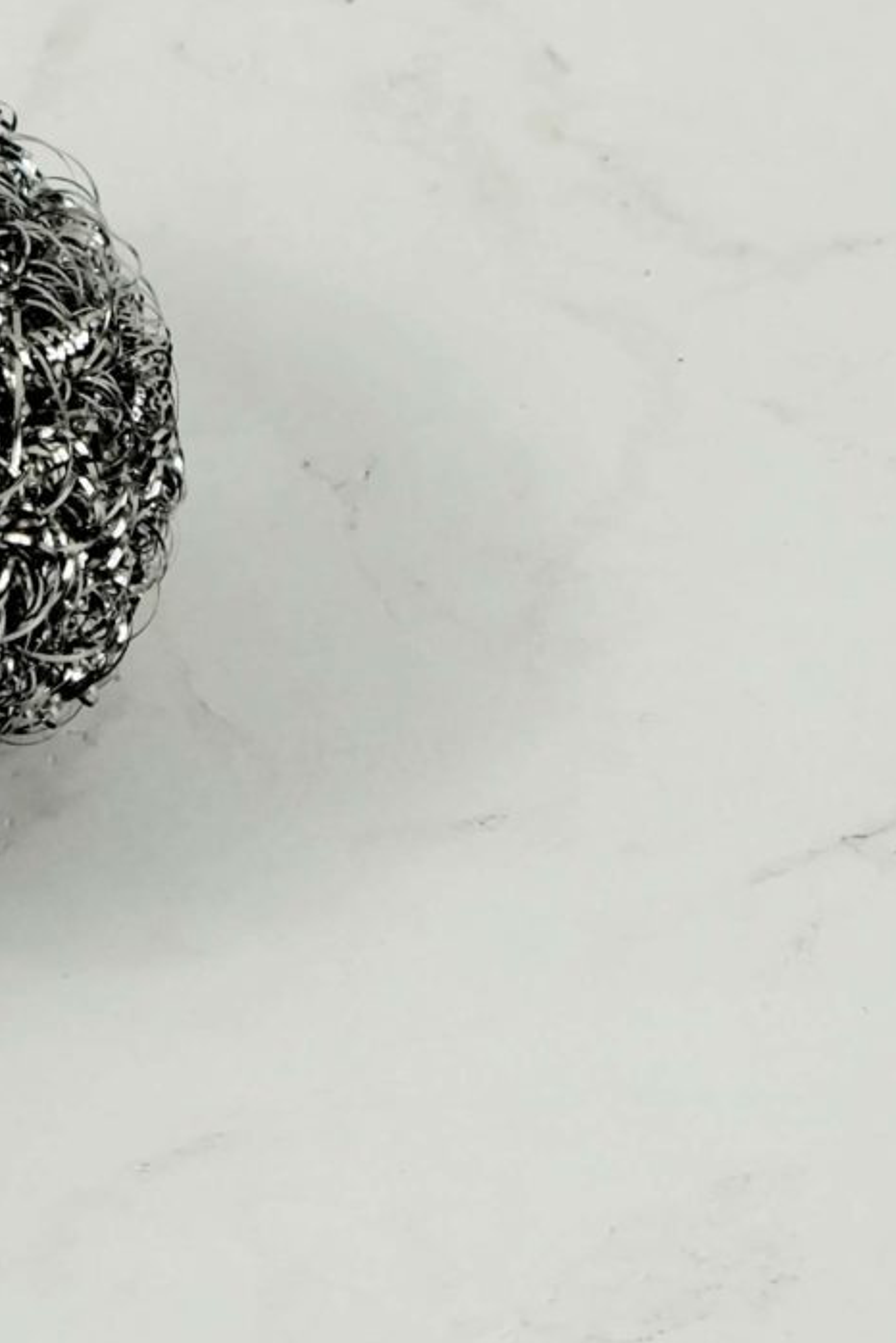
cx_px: -209
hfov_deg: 4.5
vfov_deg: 6.8
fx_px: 11348
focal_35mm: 304
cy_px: 146
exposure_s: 1/50
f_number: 7.1
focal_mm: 55
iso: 200
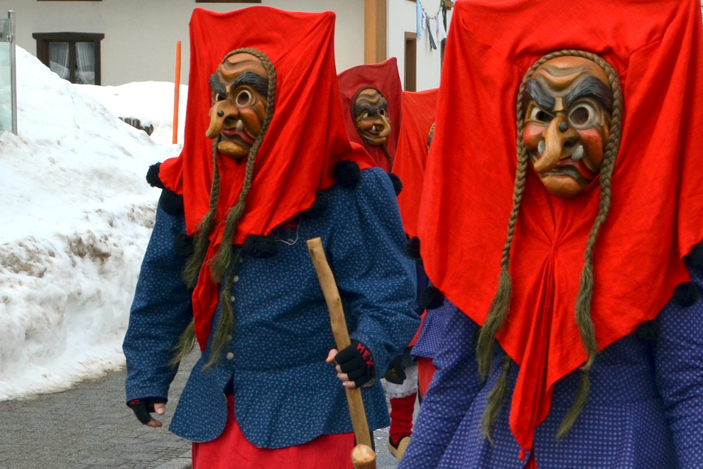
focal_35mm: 63
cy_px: 237
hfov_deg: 31.5
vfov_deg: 21.6
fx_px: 1231
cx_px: 487
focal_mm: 26
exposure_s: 1/200
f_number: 9
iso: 100
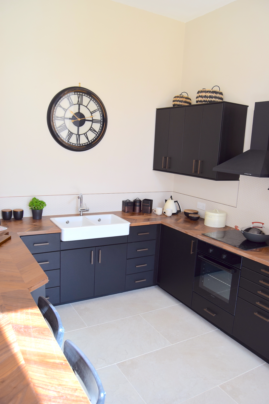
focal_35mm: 27
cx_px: 134
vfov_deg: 67.4
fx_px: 303
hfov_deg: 47.9
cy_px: 202
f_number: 5
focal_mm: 18
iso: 400
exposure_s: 1/100
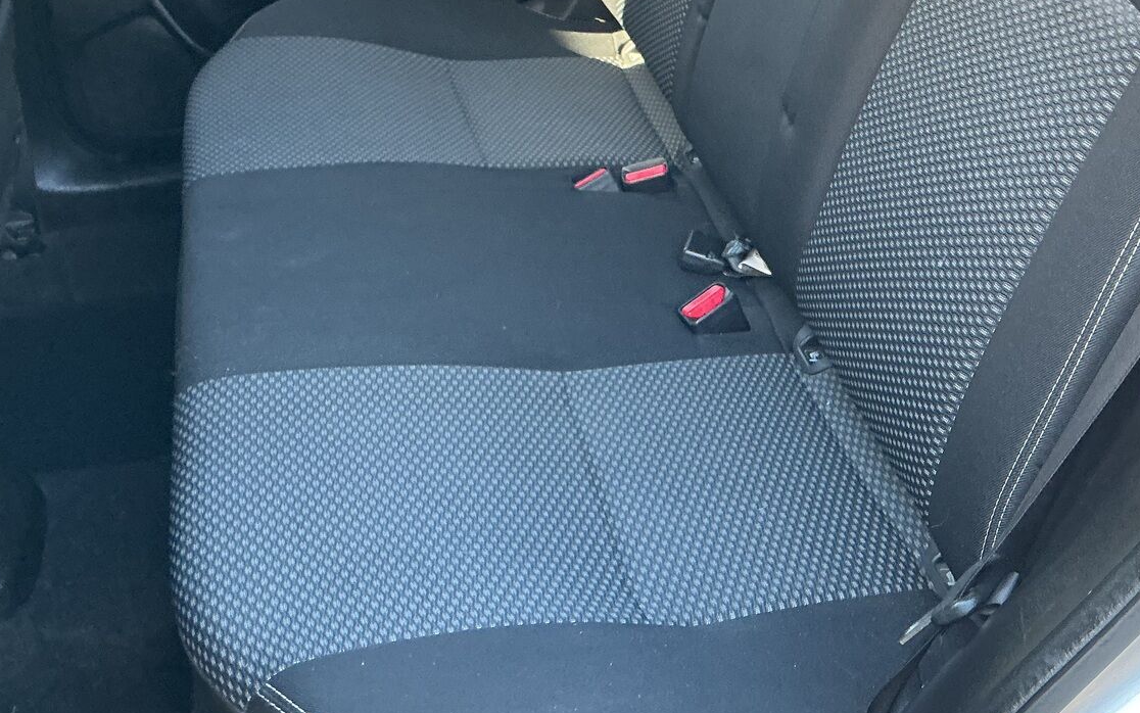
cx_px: 725
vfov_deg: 27.3
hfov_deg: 42.3
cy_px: 253
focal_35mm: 47
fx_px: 1461
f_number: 1.8
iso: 100
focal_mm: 3
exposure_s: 1/60
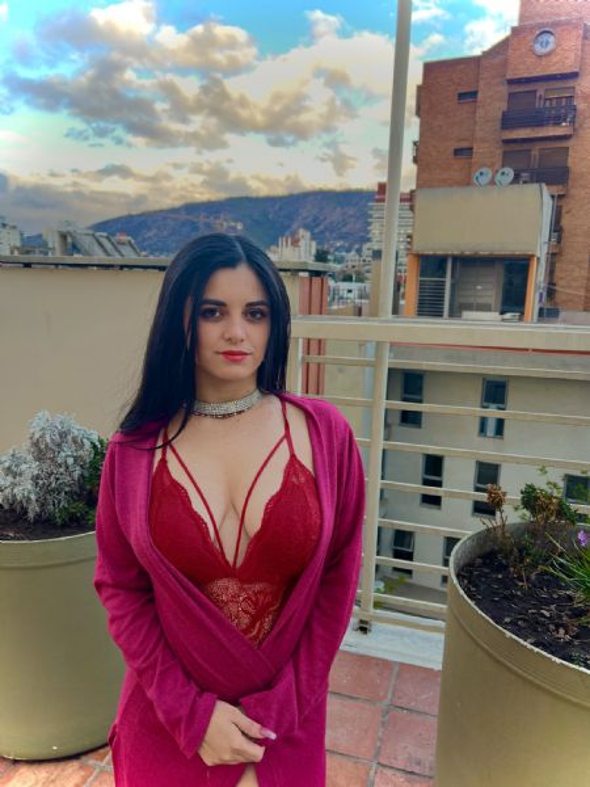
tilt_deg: -11.8
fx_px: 591
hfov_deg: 53.1
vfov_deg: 67.3
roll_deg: -1.8
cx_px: 295
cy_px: 394
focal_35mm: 26
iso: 40
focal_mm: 5.7
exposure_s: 1/194
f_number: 1.5
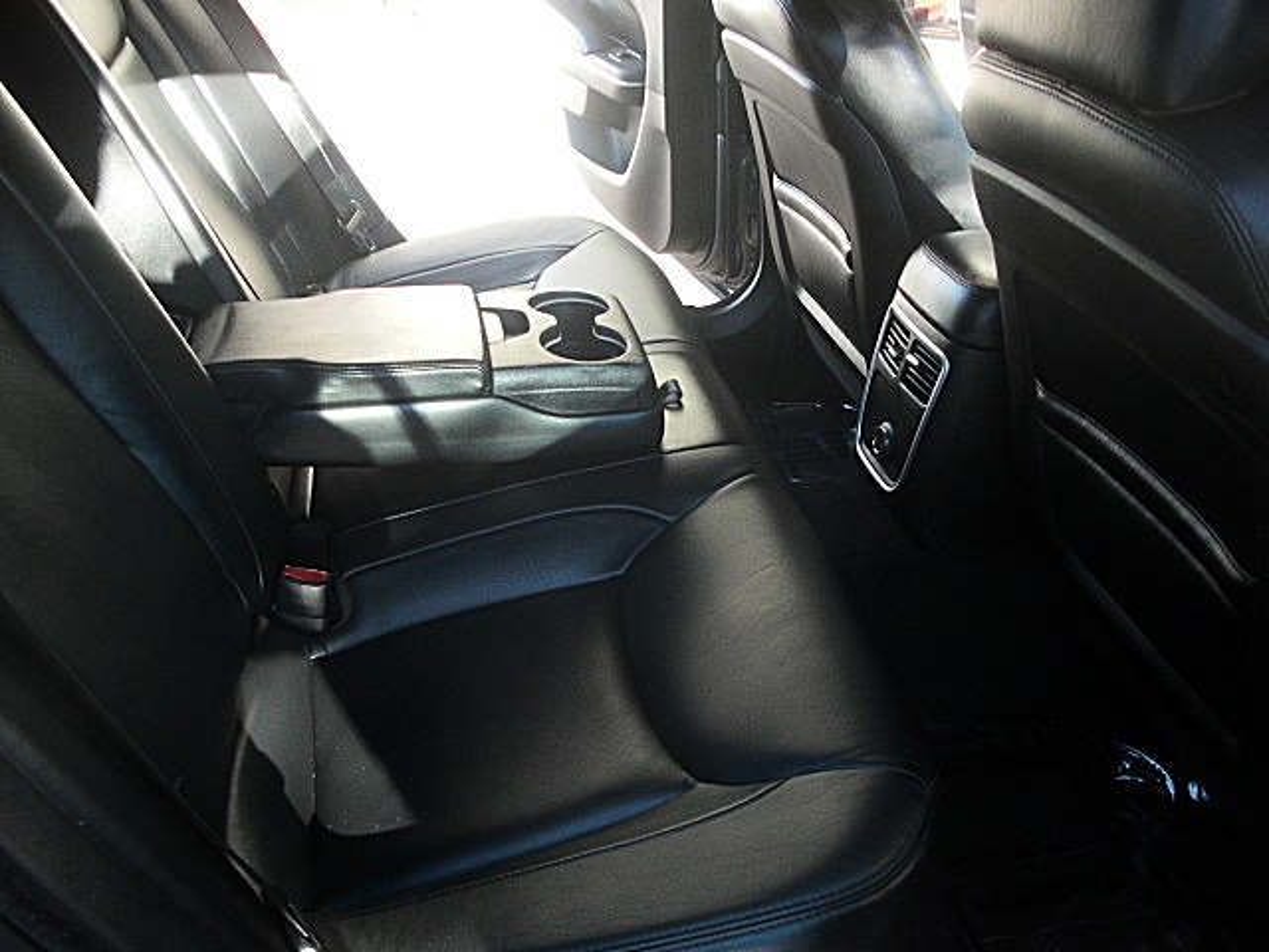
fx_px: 1320
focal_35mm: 36
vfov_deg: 39.7
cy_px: 476
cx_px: 634
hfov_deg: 51.4
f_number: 2.8
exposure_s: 1/100
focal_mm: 6.3
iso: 200
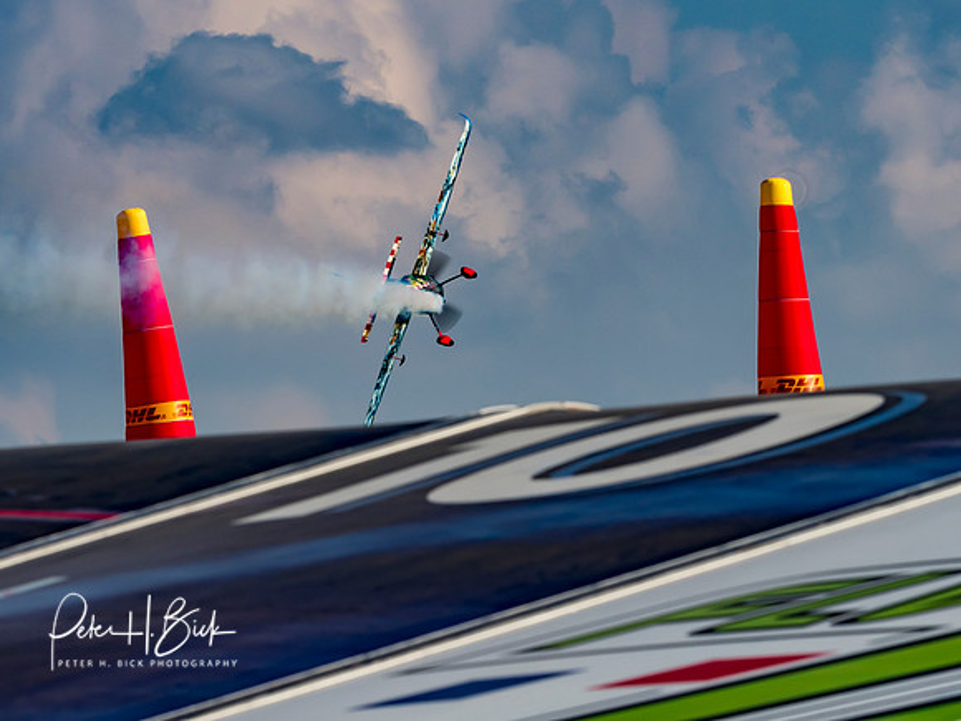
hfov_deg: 2.5
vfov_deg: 1.9
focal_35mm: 782
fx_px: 21716
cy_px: 287
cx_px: 447
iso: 200
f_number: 10
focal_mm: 300
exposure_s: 1/400
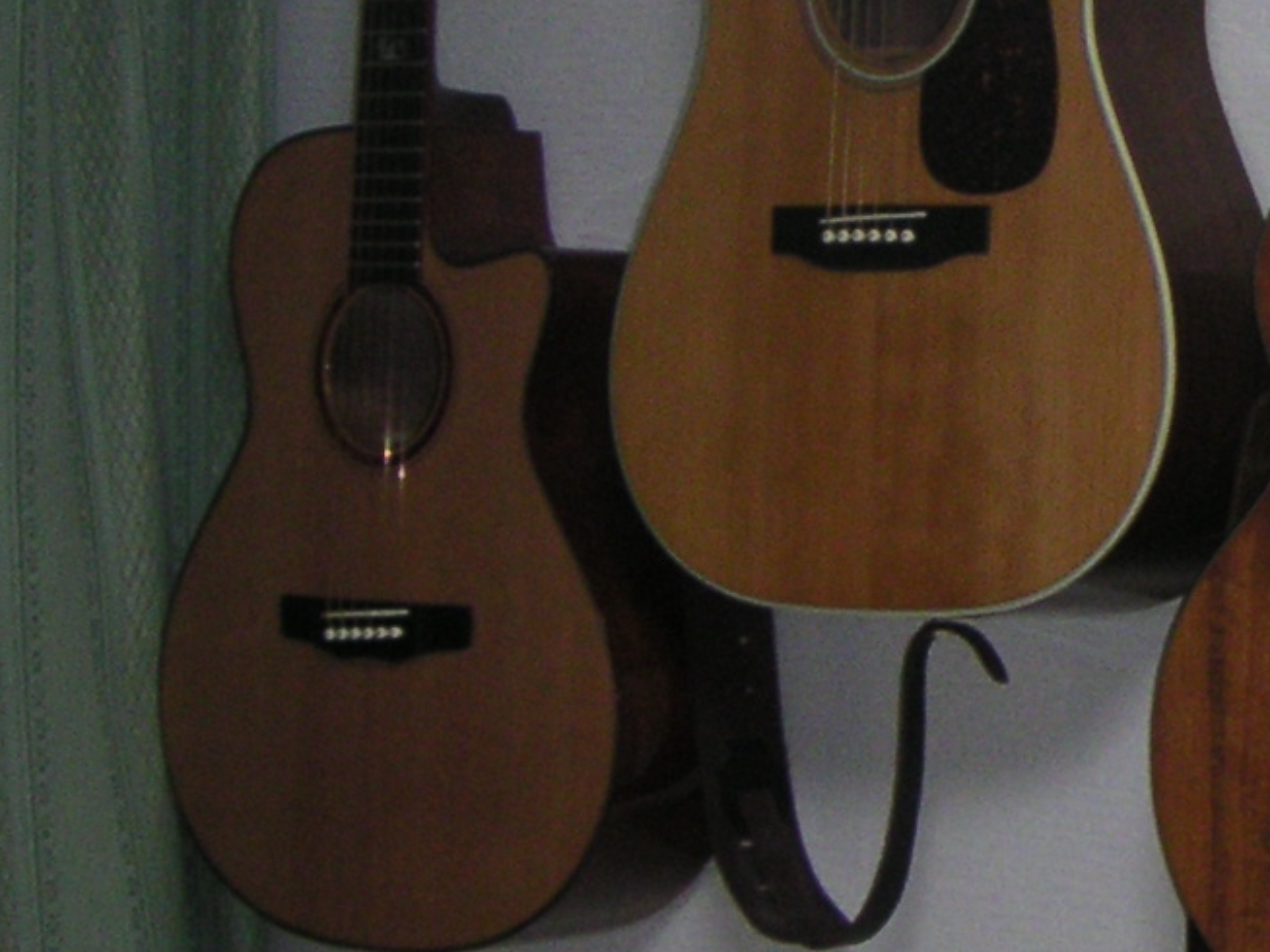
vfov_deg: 12.4
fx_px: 4364
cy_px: 175
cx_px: 1872
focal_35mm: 119
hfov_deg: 15.4
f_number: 2.8
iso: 100
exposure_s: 1/45
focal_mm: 6
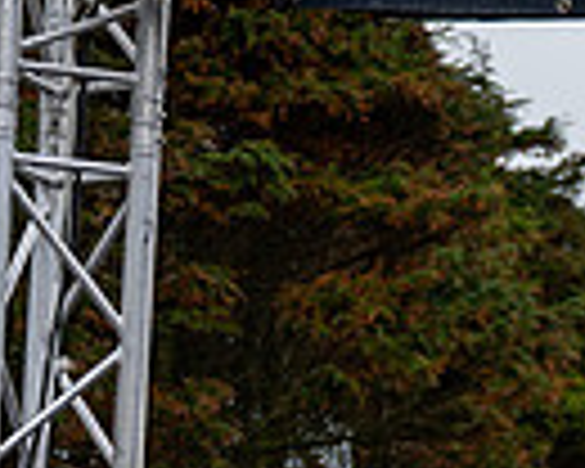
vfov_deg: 9.6
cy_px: 560
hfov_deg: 10.8
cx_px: 1246
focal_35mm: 159
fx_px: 2753
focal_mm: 38
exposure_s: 1/1250
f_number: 2.8
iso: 125
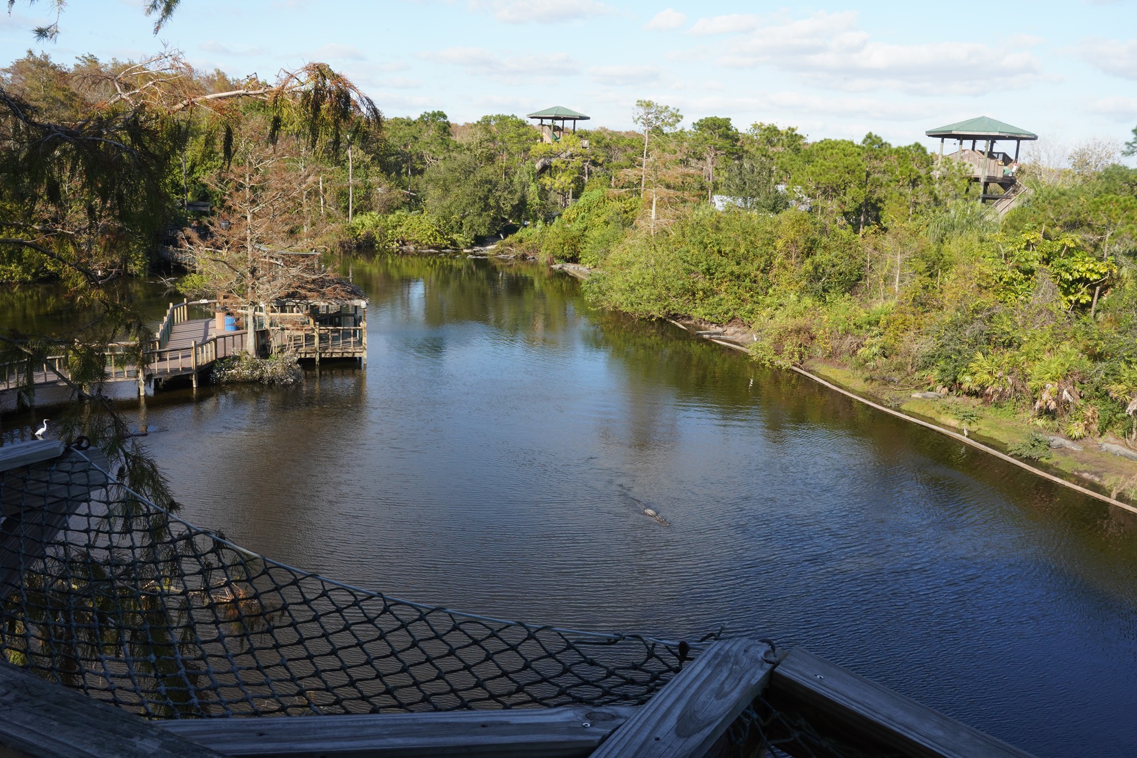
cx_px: 568
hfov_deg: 58.7
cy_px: 379
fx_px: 1011
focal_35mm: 32
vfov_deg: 41.1
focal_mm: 32
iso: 640
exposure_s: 1/100
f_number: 25
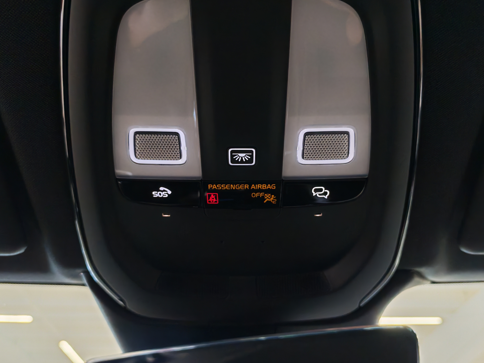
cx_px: 242
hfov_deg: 58.4
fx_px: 433
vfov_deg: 45.4
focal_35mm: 31
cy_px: 182
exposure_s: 1/100
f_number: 1.9
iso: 1297
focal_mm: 6.12
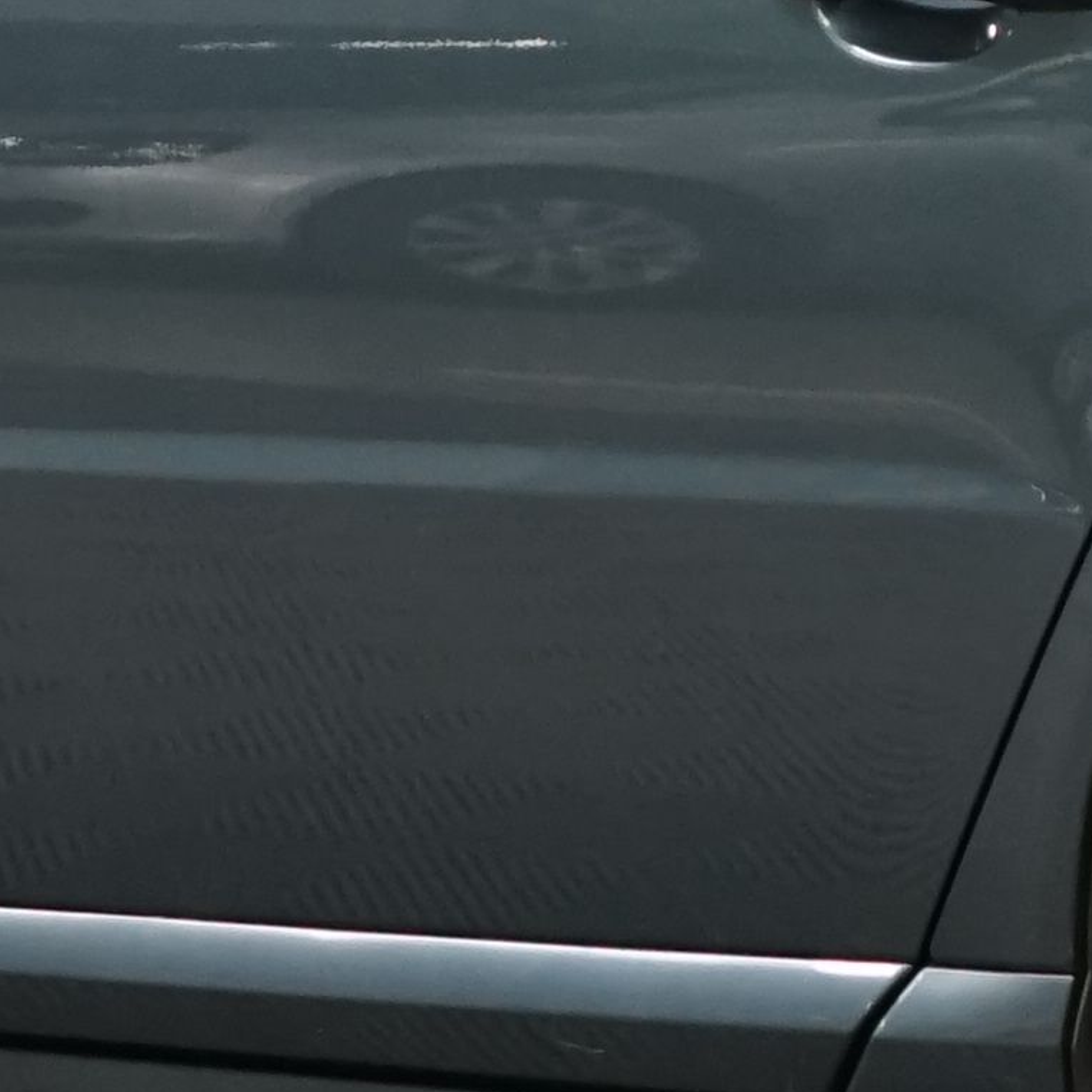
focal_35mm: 449
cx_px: 1261
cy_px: -164
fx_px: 16025
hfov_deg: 3.9
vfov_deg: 3.9
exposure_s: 1/50
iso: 800
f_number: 5.6
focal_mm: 67
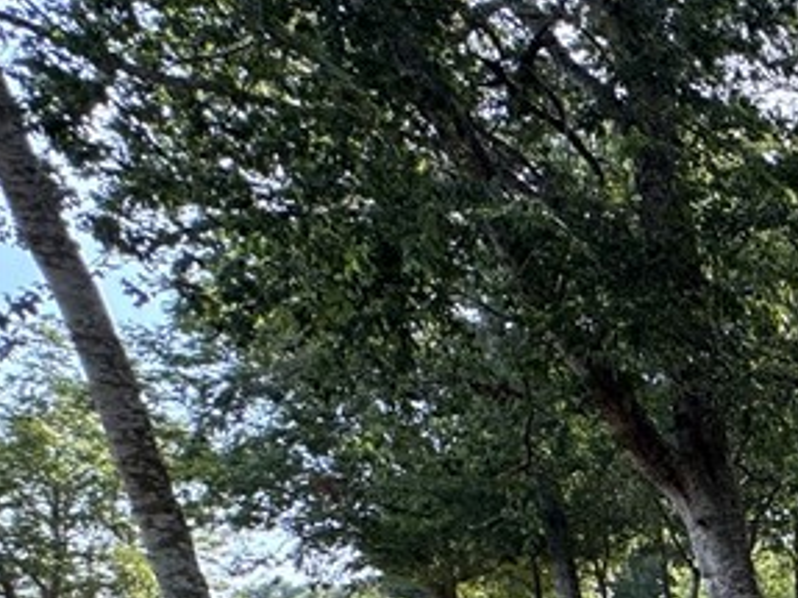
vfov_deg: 24.1
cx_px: 1412
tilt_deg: -12.4
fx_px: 1152
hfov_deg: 22.7
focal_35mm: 50
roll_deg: +0.9
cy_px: 848
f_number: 2.2
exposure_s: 1/163
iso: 40
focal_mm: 2.22
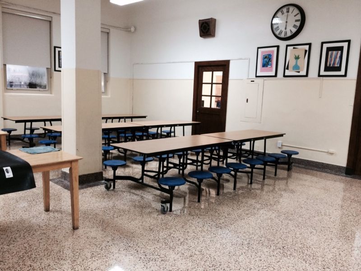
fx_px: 313
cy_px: 136
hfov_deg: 60.0
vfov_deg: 46.8
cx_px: 180
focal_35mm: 30
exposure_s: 1/30
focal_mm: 4.12
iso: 125
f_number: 2.2
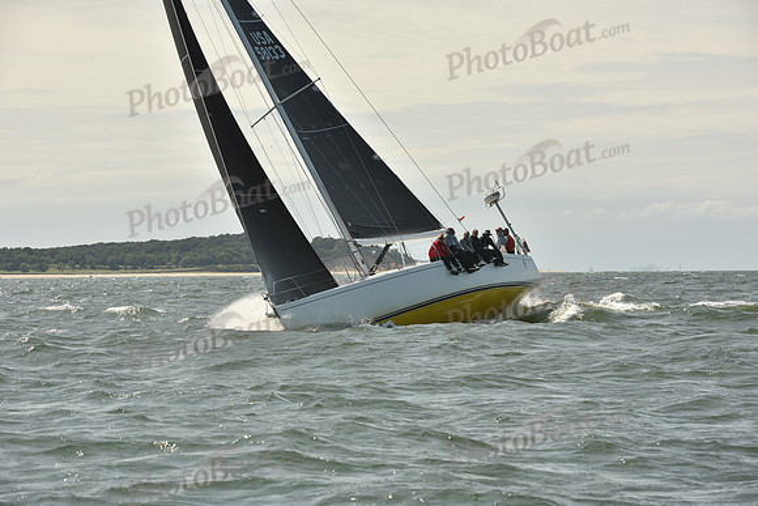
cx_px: 379
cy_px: 253
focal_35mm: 150
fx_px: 3159
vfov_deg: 9.2
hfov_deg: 13.7
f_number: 10
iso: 250
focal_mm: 150
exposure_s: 1/800
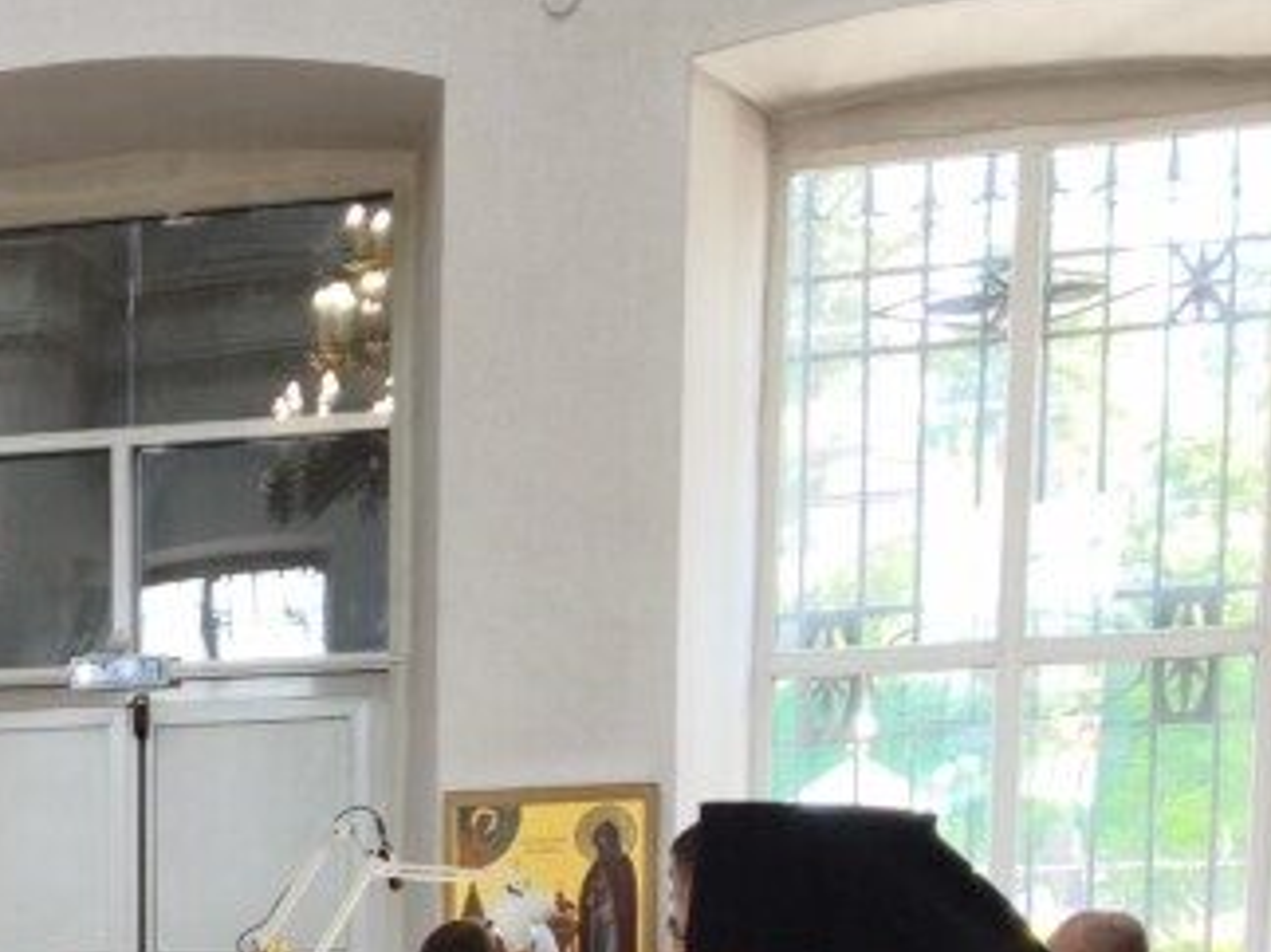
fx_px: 4074
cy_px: 1495
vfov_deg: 12.6
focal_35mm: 111
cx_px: -614
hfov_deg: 16.3
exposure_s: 1/100
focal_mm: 5.35
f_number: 1.7
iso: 125
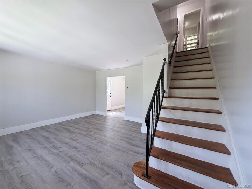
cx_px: 126
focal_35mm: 14
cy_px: 94
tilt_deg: -2.5
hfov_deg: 102.1
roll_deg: -0.7
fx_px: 102
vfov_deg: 85.7
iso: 250
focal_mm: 2.22
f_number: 2.2
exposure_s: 1/120
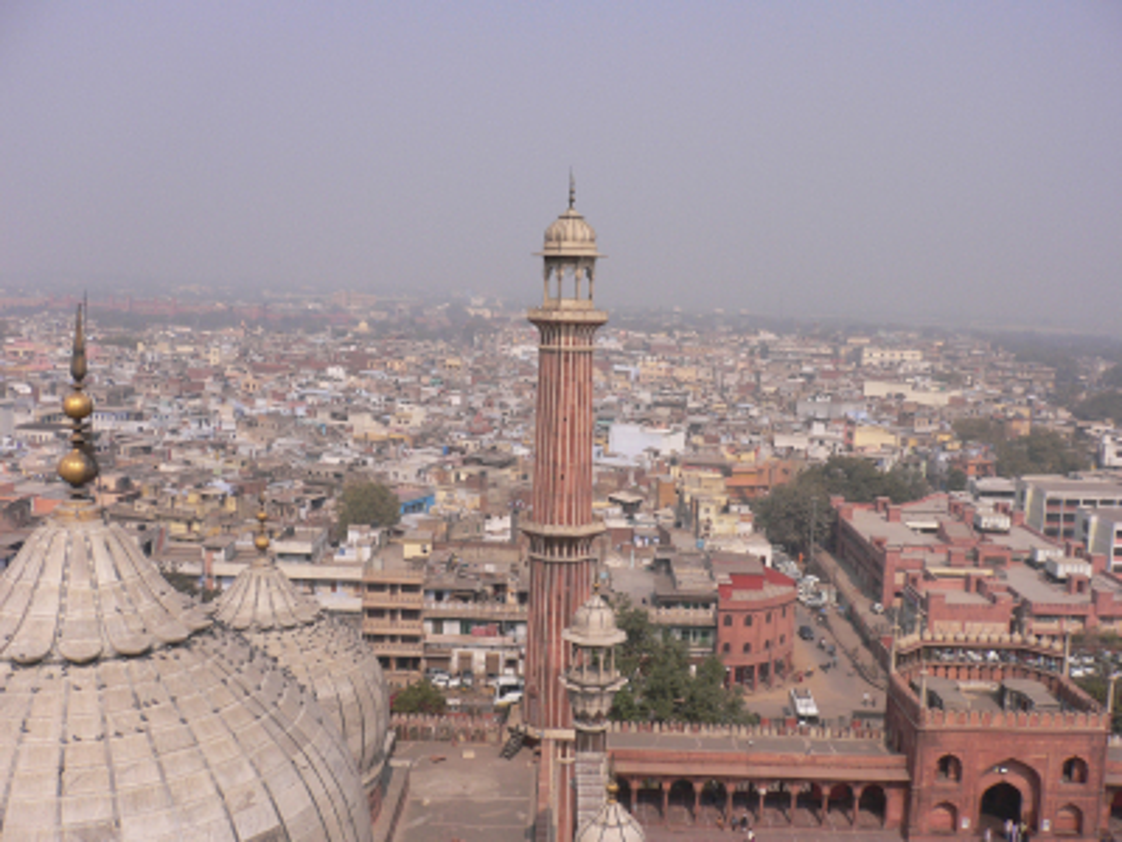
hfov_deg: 52.6
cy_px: 421
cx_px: 561
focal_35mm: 35
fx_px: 1134
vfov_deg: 40.7
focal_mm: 5.8
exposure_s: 1/400
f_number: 5.6
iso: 80
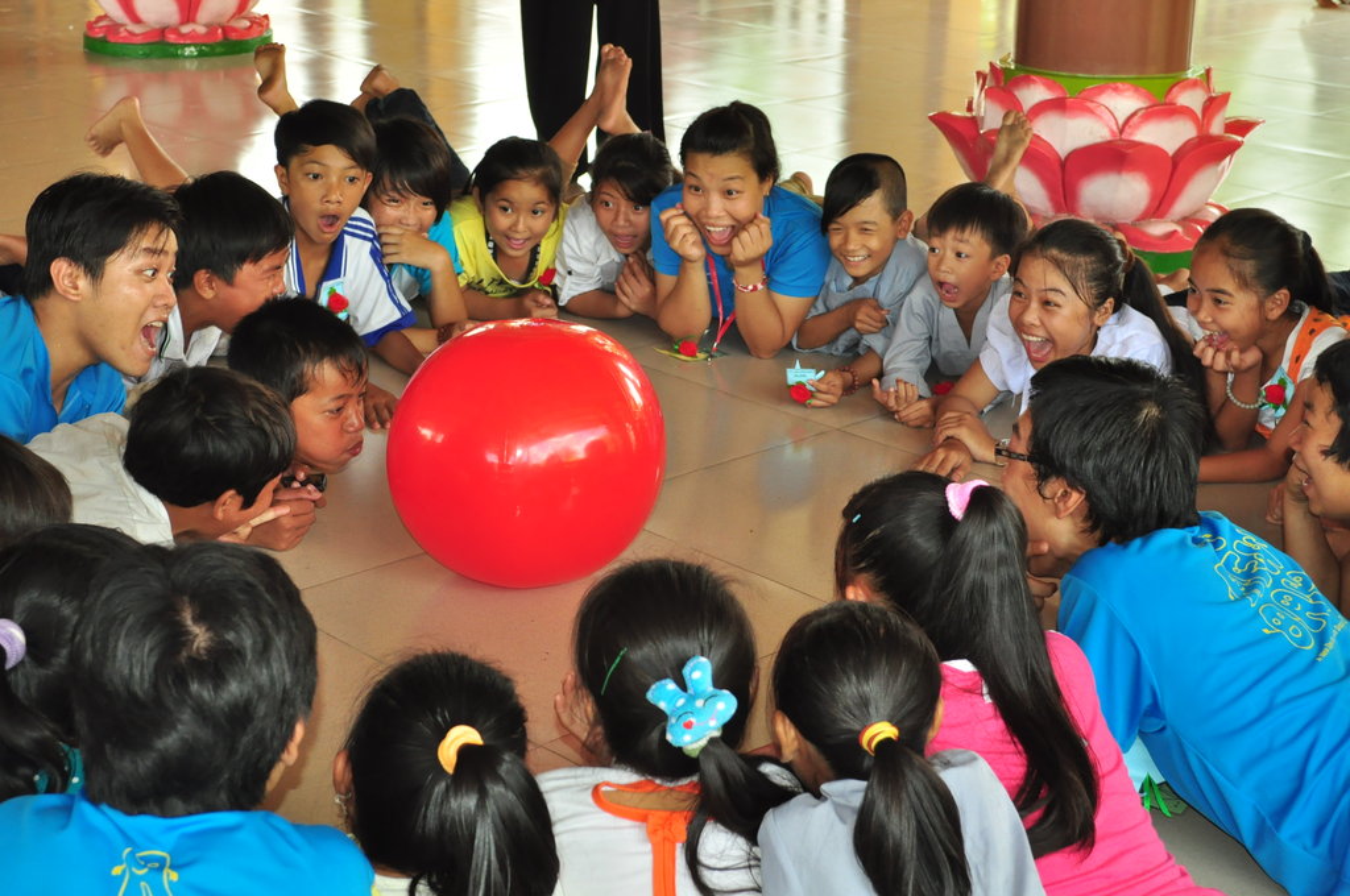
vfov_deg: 23.7
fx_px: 2135
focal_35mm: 57
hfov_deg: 35.1
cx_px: 675
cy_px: 448
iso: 800
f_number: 7.1
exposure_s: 1/200
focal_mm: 38
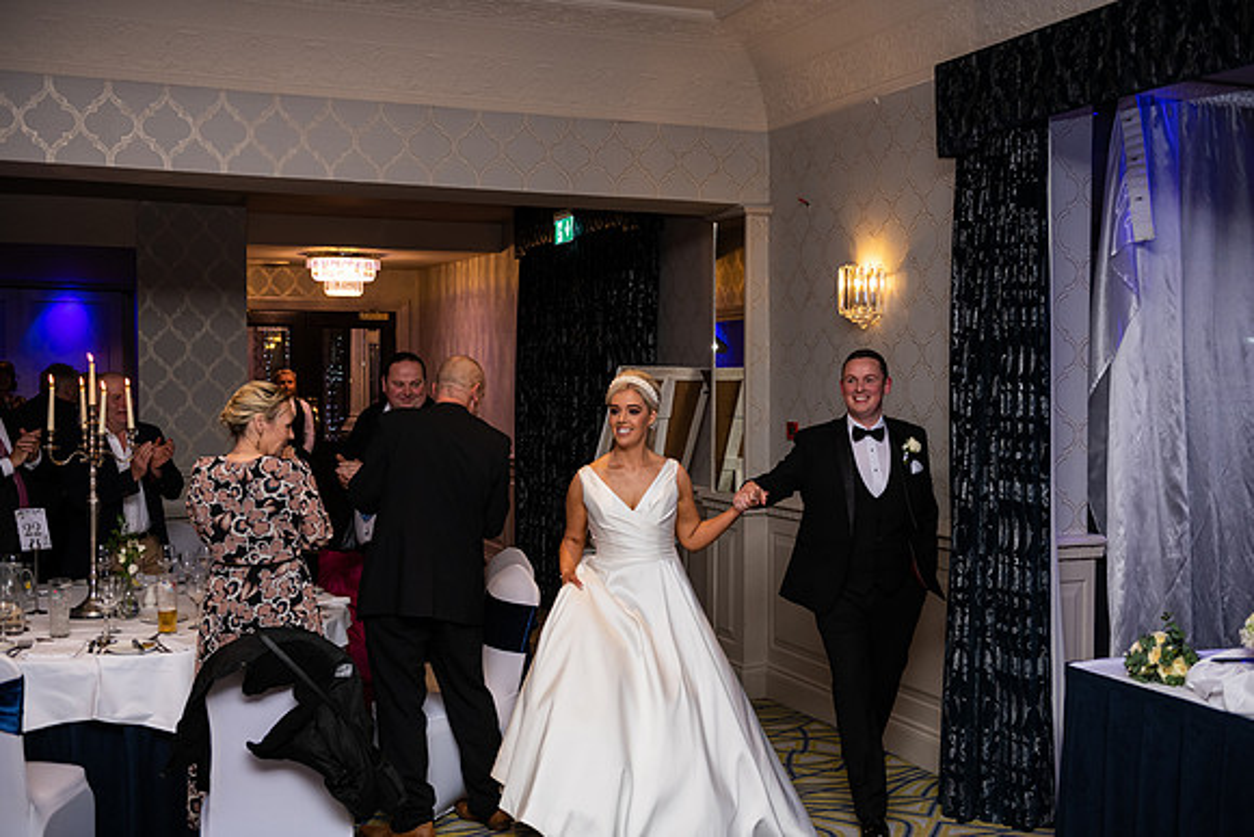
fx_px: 1394
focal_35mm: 40
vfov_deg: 33.4
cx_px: 627
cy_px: 418
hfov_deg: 48.4
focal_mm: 40
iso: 640
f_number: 3.5
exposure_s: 1/160
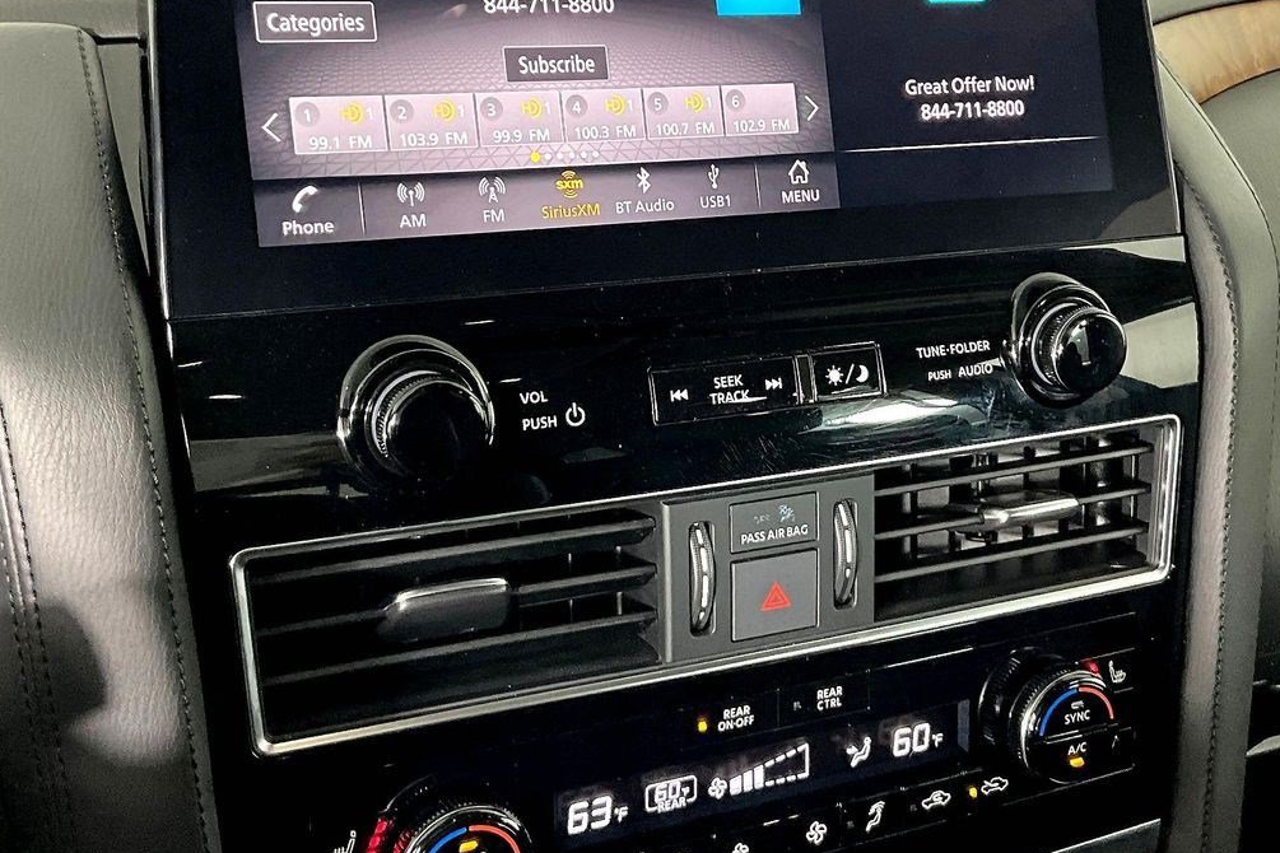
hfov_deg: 41.0
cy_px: 348
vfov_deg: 28.0
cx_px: 723
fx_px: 1707
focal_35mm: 48
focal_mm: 3
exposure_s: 1/60
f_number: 1.8
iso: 250
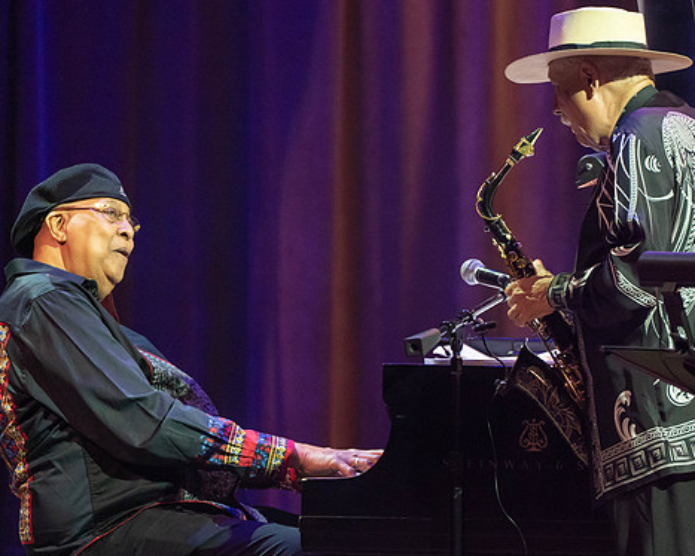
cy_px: 297
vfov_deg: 2.7
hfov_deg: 3.3
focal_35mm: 582
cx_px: 466
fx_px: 11976
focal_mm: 373
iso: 3200
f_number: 5.6
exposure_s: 1/250
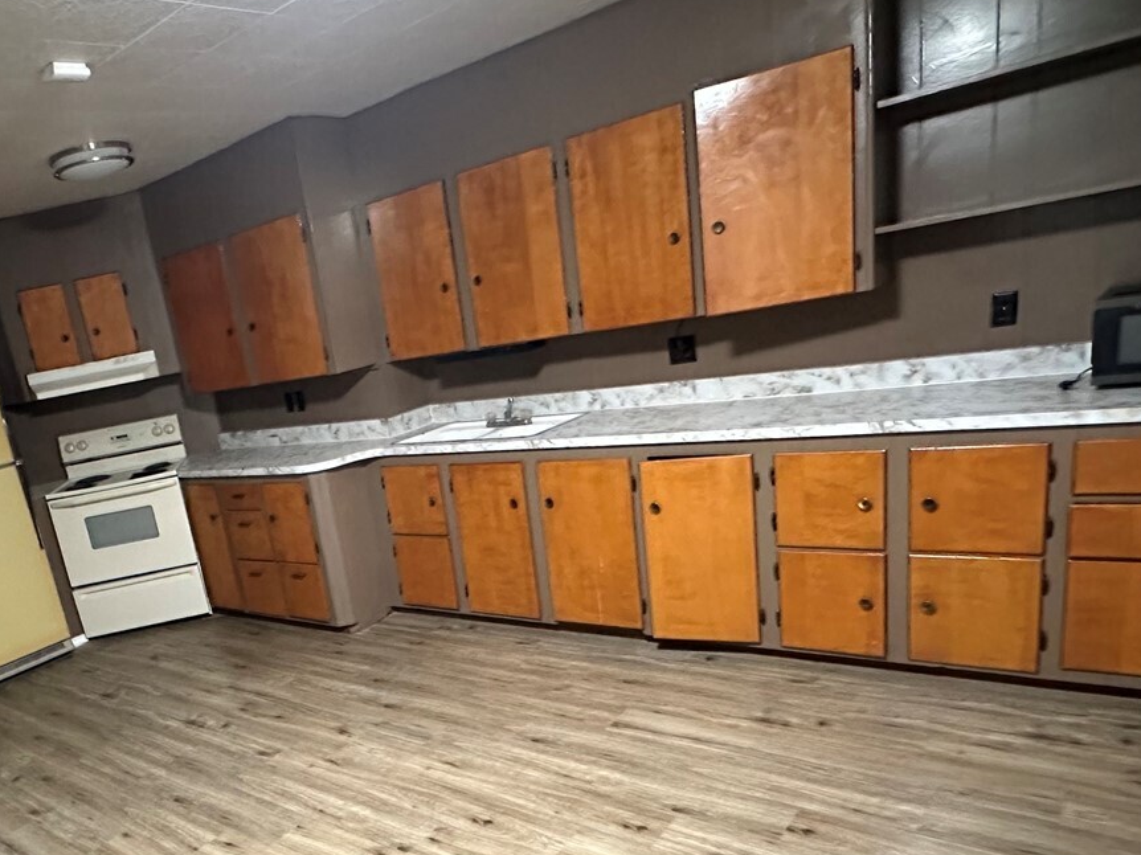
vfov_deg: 51.8
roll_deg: +10.8
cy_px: 586
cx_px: 334
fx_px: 857
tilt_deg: -17.1
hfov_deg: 64.6
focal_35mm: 26
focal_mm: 2.22
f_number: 2.2
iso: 1000
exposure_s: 1/40
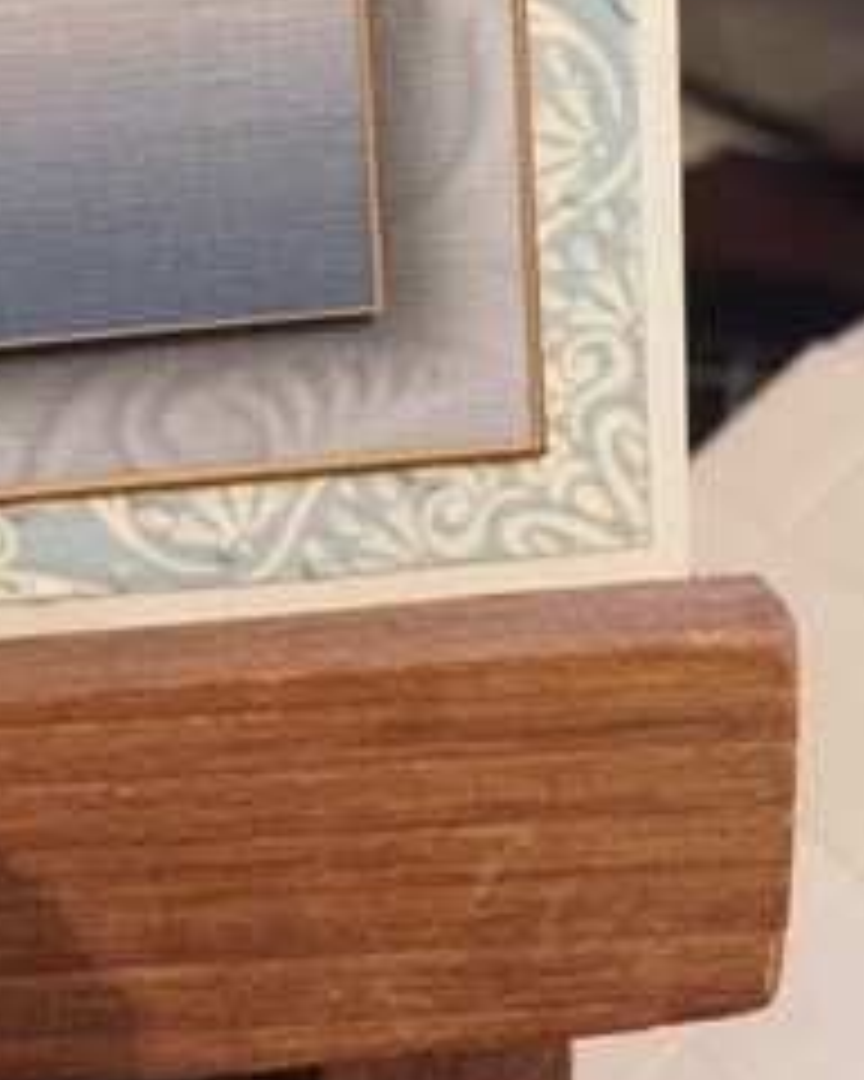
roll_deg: +4.4
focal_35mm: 53
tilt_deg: -29.4
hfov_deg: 27.9
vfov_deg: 34.4
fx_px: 1694
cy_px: 238
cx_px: 146
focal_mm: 4.15
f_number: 2.2
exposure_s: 1/17
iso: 250
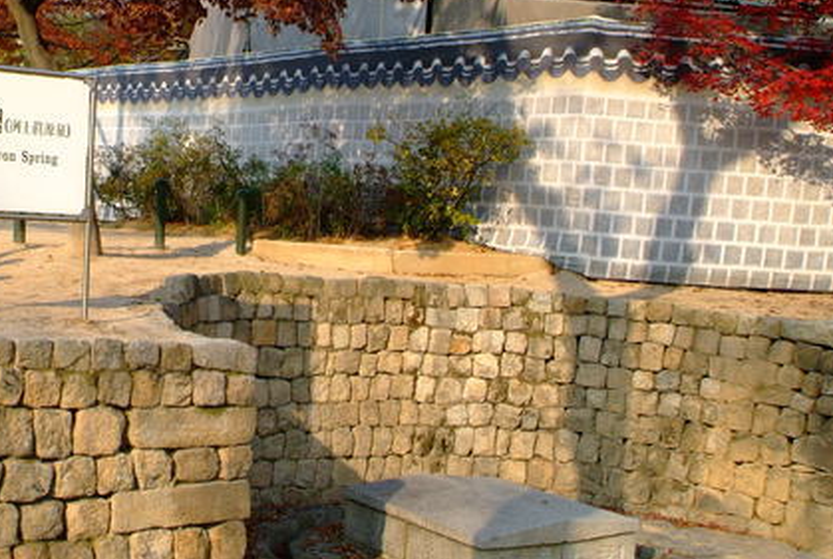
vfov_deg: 27.1
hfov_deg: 38.9
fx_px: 1159
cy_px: 261
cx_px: 253
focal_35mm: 50
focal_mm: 20
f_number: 11
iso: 800
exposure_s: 1/500
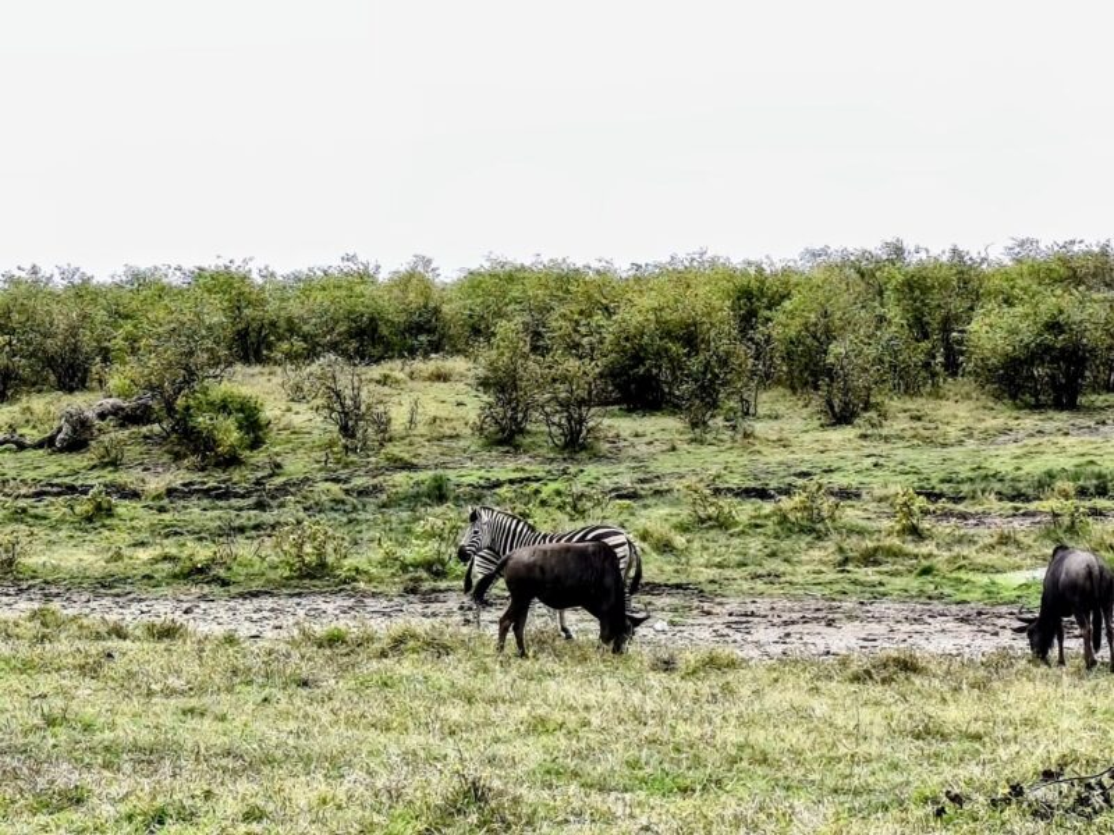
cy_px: 418
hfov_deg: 15.1
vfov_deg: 11.3
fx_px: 4216
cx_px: 557
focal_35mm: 131
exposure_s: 1/384
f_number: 1.65
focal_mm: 6.14
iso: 50
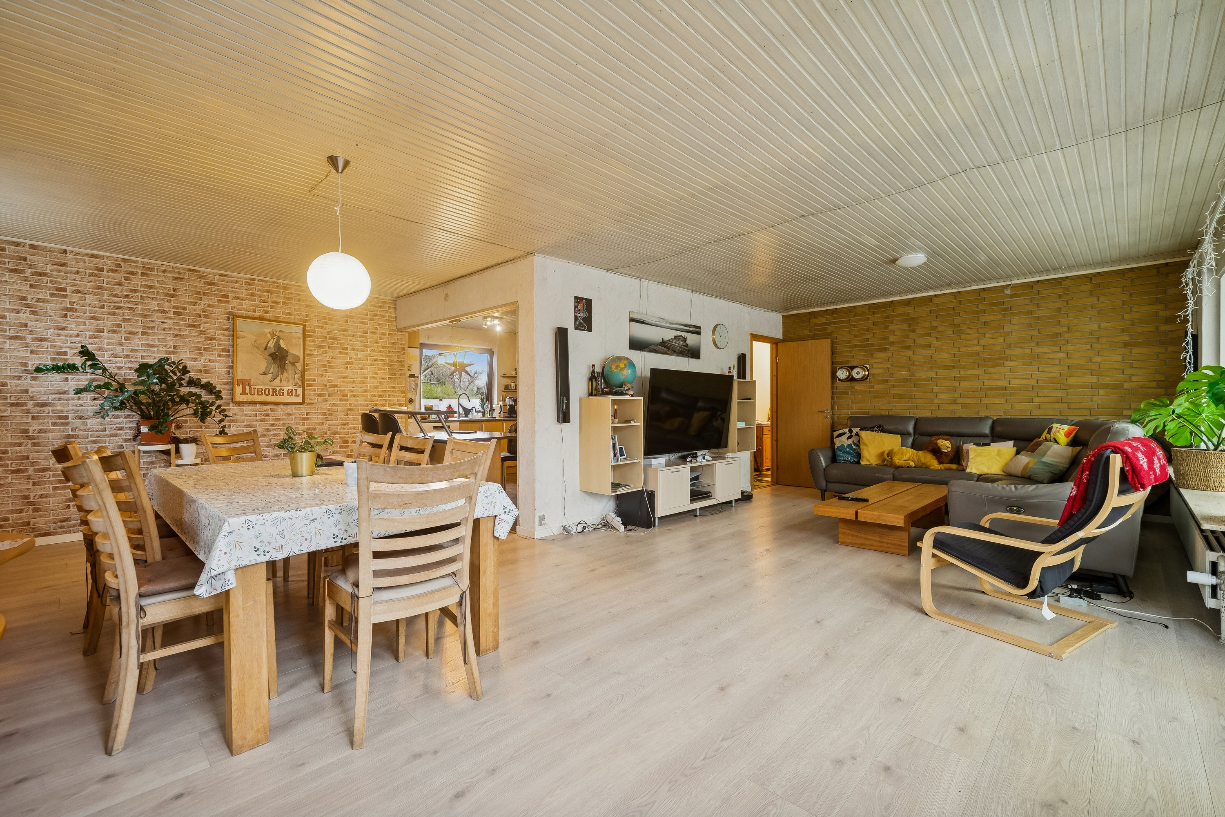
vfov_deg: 77.3
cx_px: 612
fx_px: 510
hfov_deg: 100.4
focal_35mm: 15
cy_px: 408
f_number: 6.3
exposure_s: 1/1.25
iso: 400
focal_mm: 15
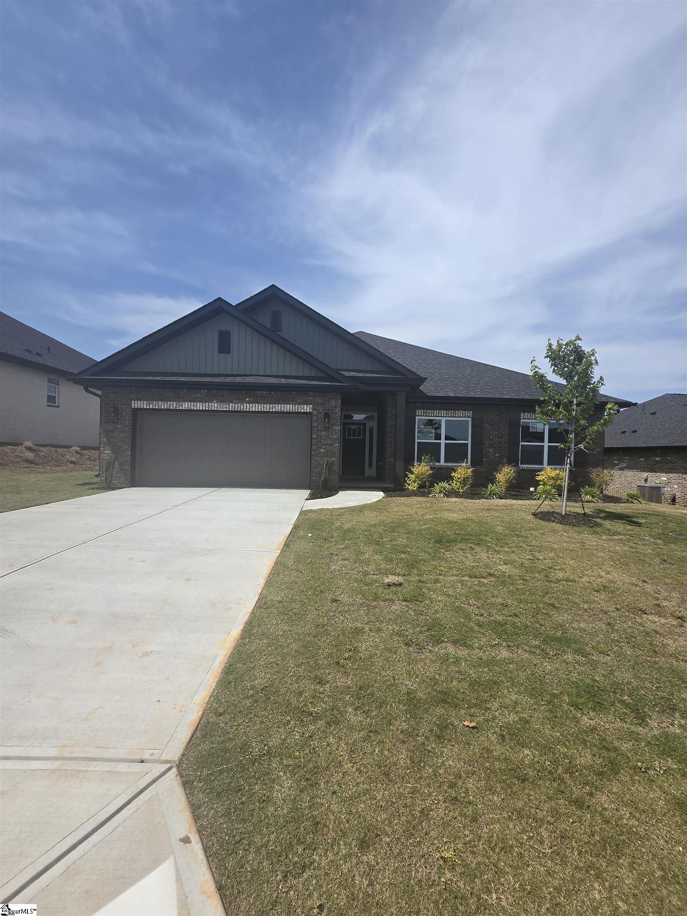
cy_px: 458
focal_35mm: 13
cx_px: 344
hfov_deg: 89.9
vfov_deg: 106.2
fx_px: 344
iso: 25
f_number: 2.2
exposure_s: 1/1920
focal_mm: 1.7
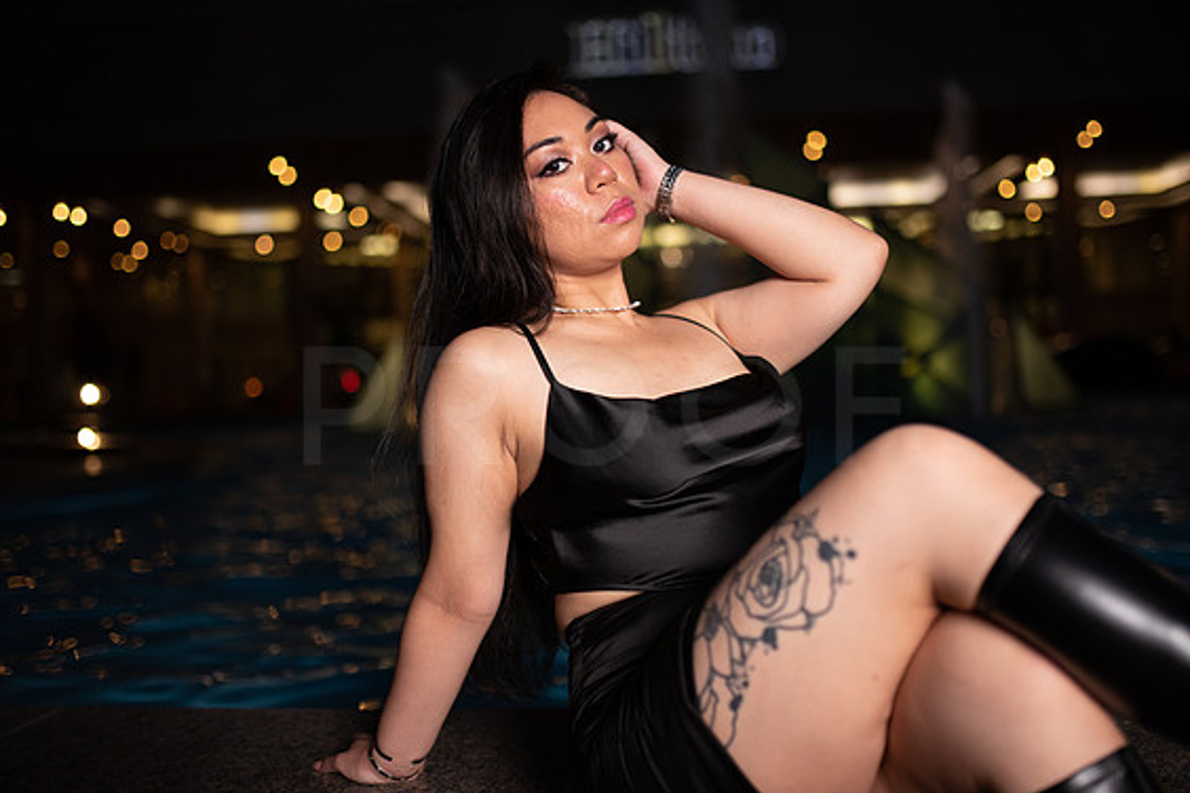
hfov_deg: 53.1
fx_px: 1190
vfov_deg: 36.9
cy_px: 406
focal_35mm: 36
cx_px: 606
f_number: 1.4
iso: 800
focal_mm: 35
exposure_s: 1/640
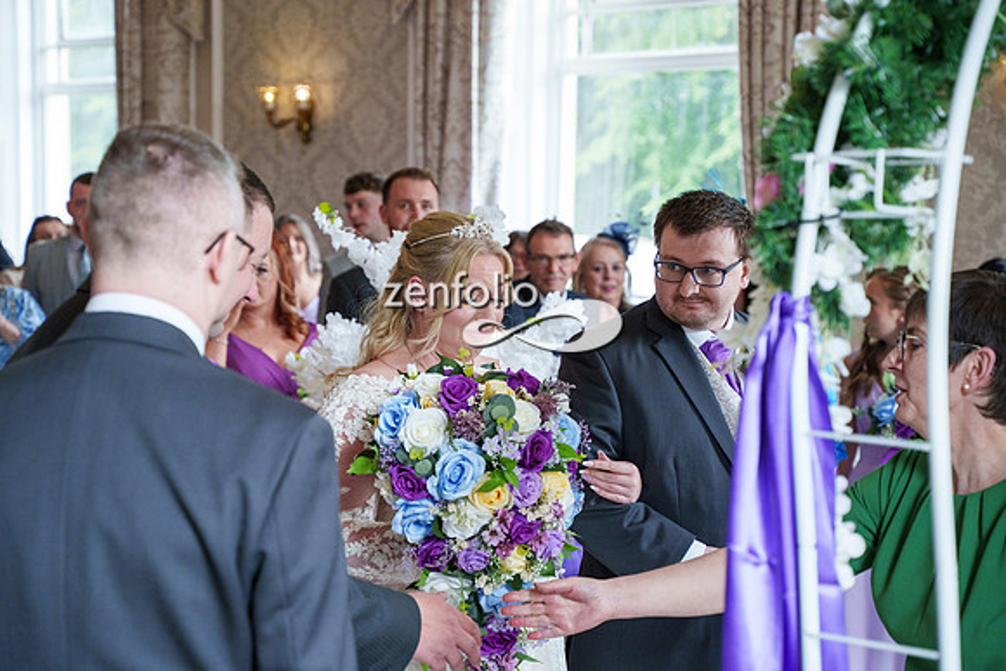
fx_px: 1867
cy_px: 324
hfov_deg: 30.1
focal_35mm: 67
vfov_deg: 20.4
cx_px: 483
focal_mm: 64
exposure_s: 1/640
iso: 1600
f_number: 4
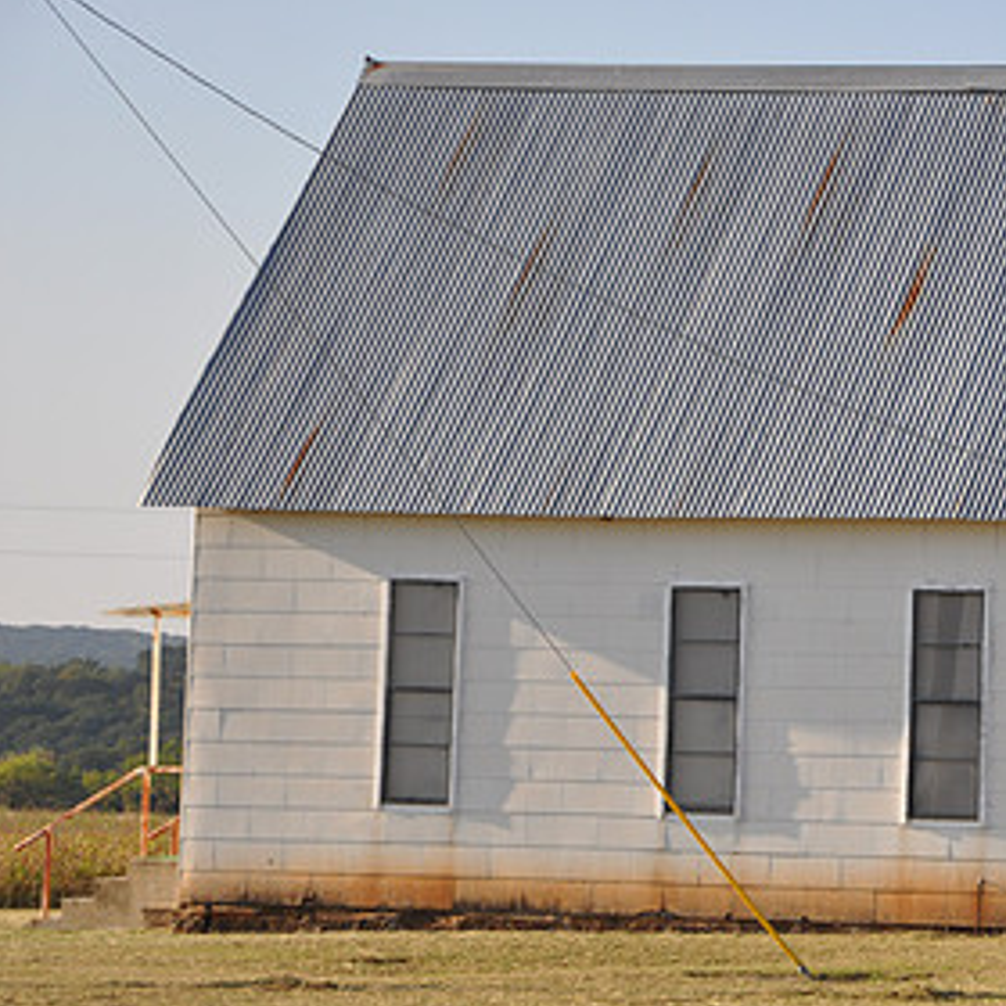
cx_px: 1035
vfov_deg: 10.0
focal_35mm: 174
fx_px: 5721
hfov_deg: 10.0
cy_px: 566
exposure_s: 1/160
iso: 200
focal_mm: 66
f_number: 6.3
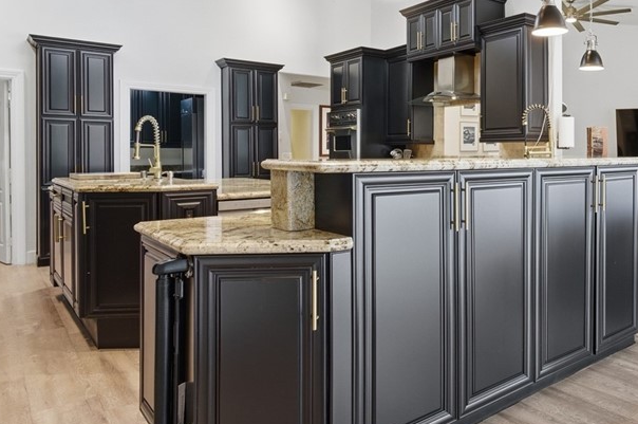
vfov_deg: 47.4
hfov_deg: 59.6
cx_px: 548
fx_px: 478
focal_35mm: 27
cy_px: 161
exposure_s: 1/125
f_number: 9
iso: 250
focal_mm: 10
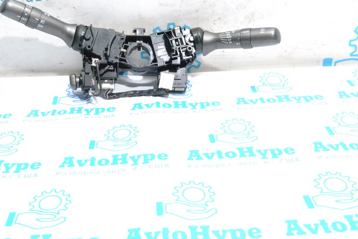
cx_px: 161
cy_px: 77
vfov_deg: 31.6
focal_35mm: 42
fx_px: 418
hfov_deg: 46.3
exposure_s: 1/80
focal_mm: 20
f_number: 14
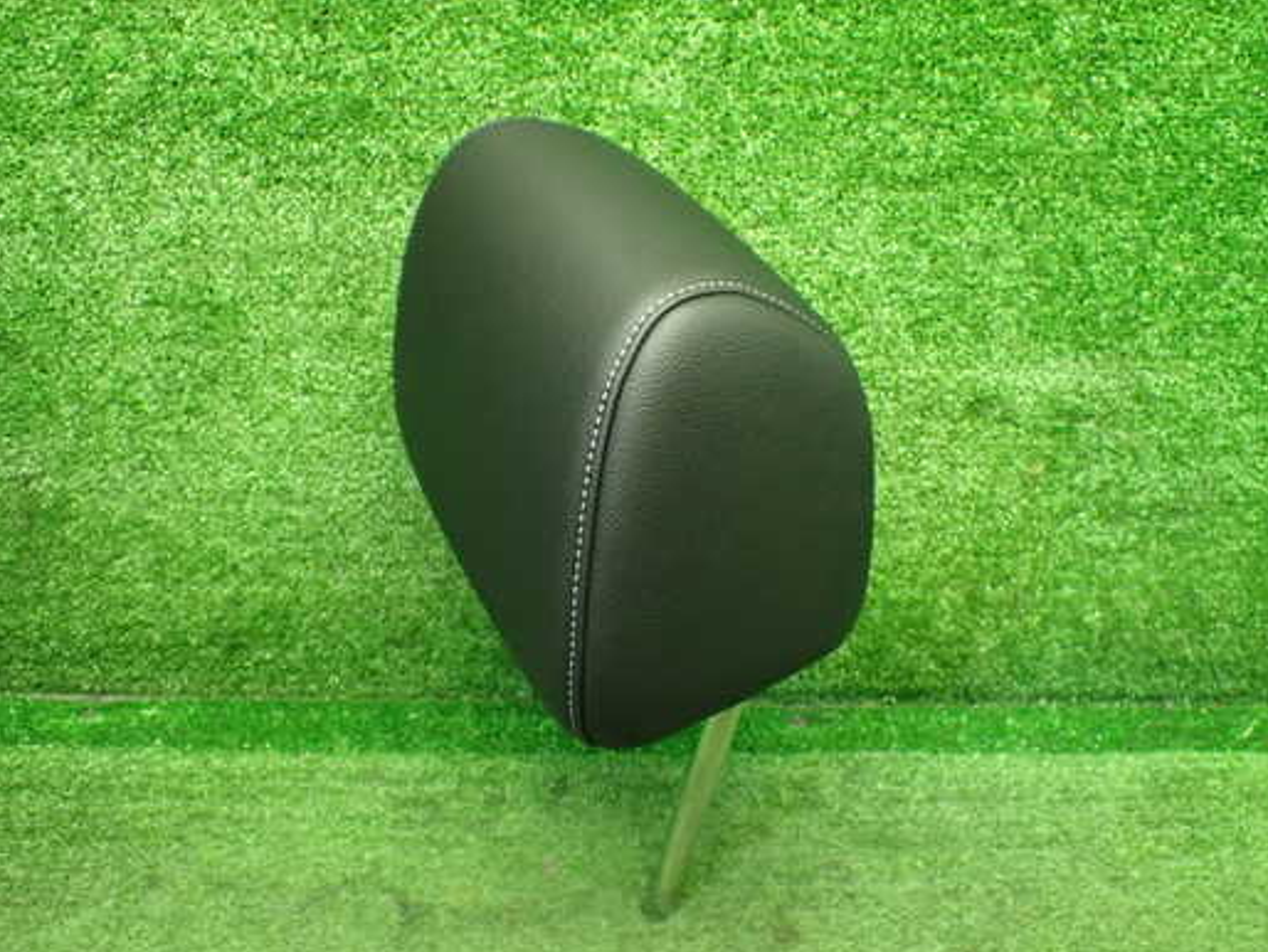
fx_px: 1283
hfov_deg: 52.6
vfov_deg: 40.7
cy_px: 493
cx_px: 651
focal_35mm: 35
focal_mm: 5.4
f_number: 2.3
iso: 800
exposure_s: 1/60
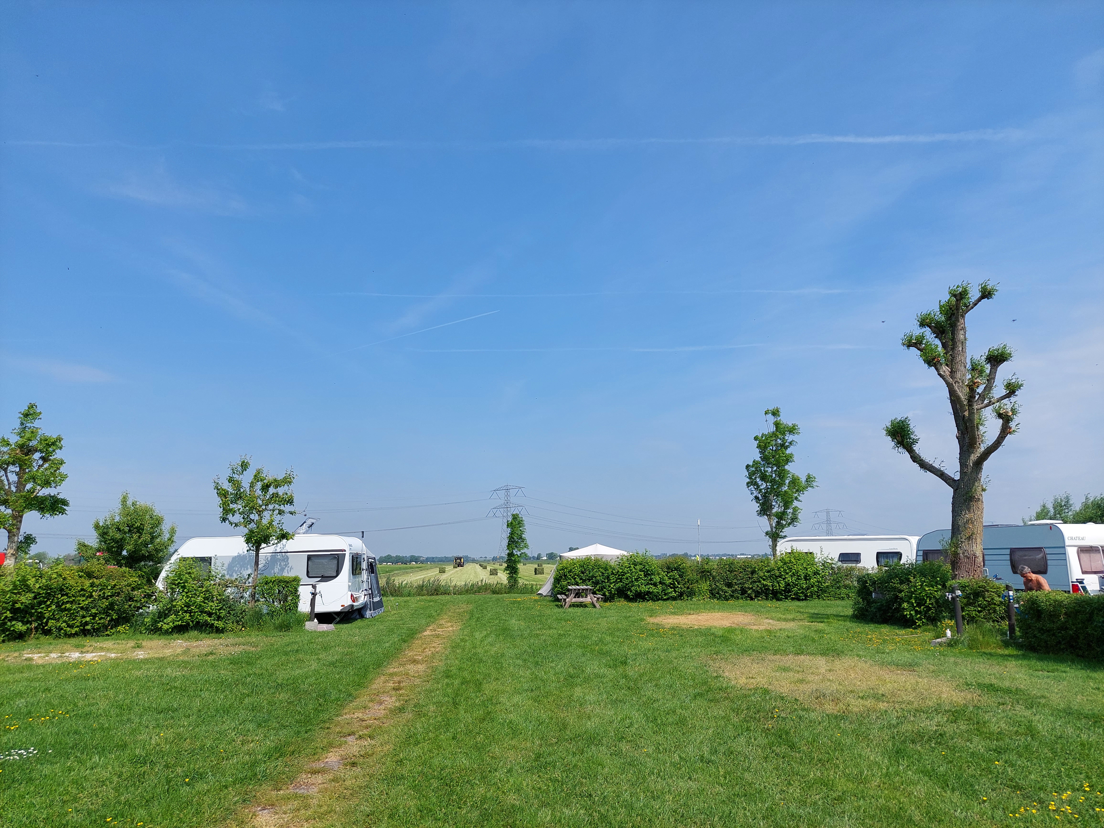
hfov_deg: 71.6
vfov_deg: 56.8
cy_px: 414
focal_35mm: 24
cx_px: 552
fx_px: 765
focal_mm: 5.23
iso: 40
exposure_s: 1/1854
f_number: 1.8
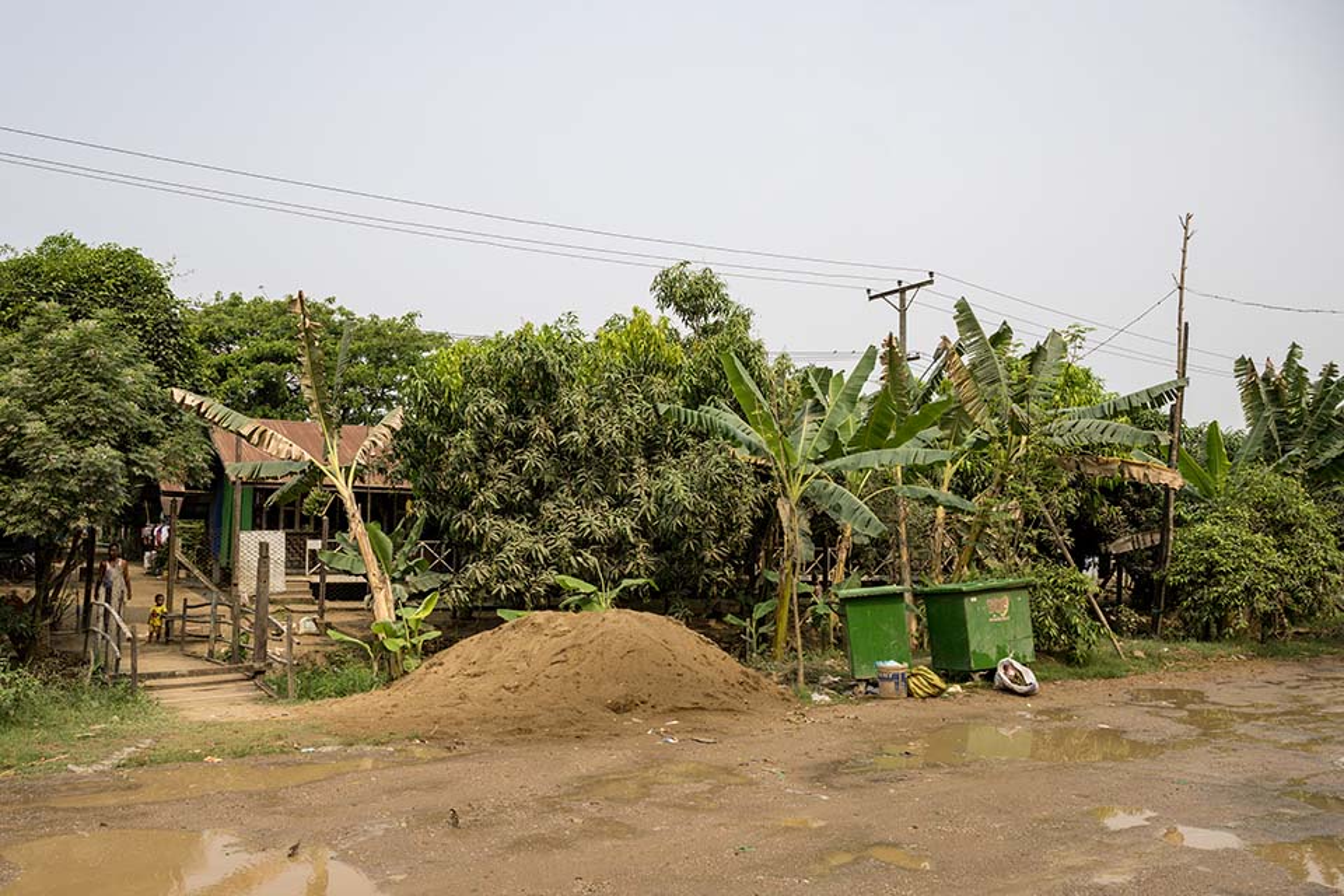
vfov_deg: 53.1
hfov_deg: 73.7
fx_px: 896
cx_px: 672
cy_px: 448
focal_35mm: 24
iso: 320
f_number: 9
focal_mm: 24
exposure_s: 1/500
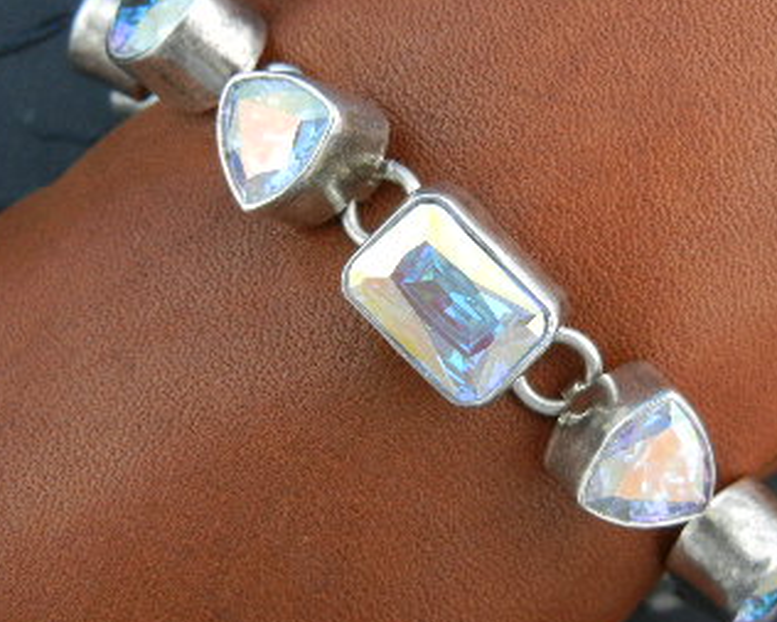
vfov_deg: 17.3
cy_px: 305
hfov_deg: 21.5
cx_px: 440
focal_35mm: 89
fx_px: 2047
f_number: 3.8
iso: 200
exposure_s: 1/5.7
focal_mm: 8.1
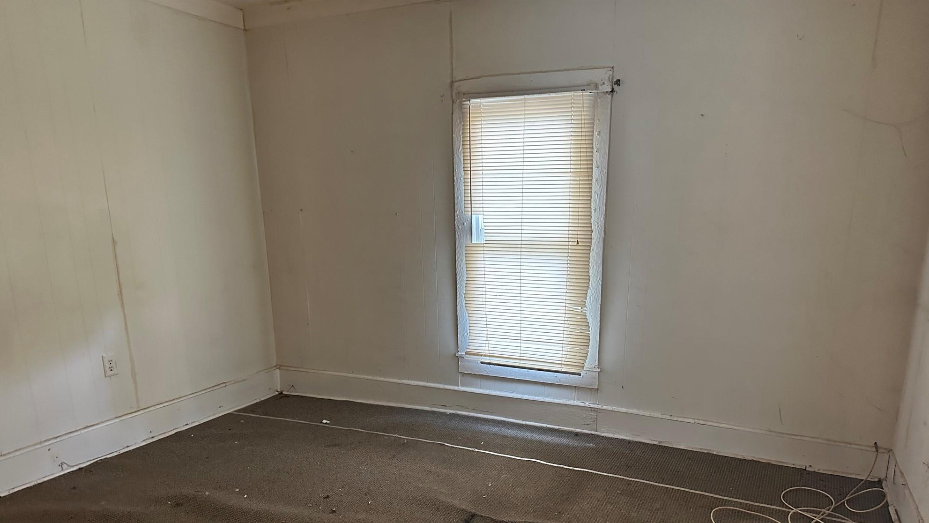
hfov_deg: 69.9
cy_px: 359
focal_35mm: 27
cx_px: 464
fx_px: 665
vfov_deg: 42.2
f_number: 1.78
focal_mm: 6.86
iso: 640
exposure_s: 1/40
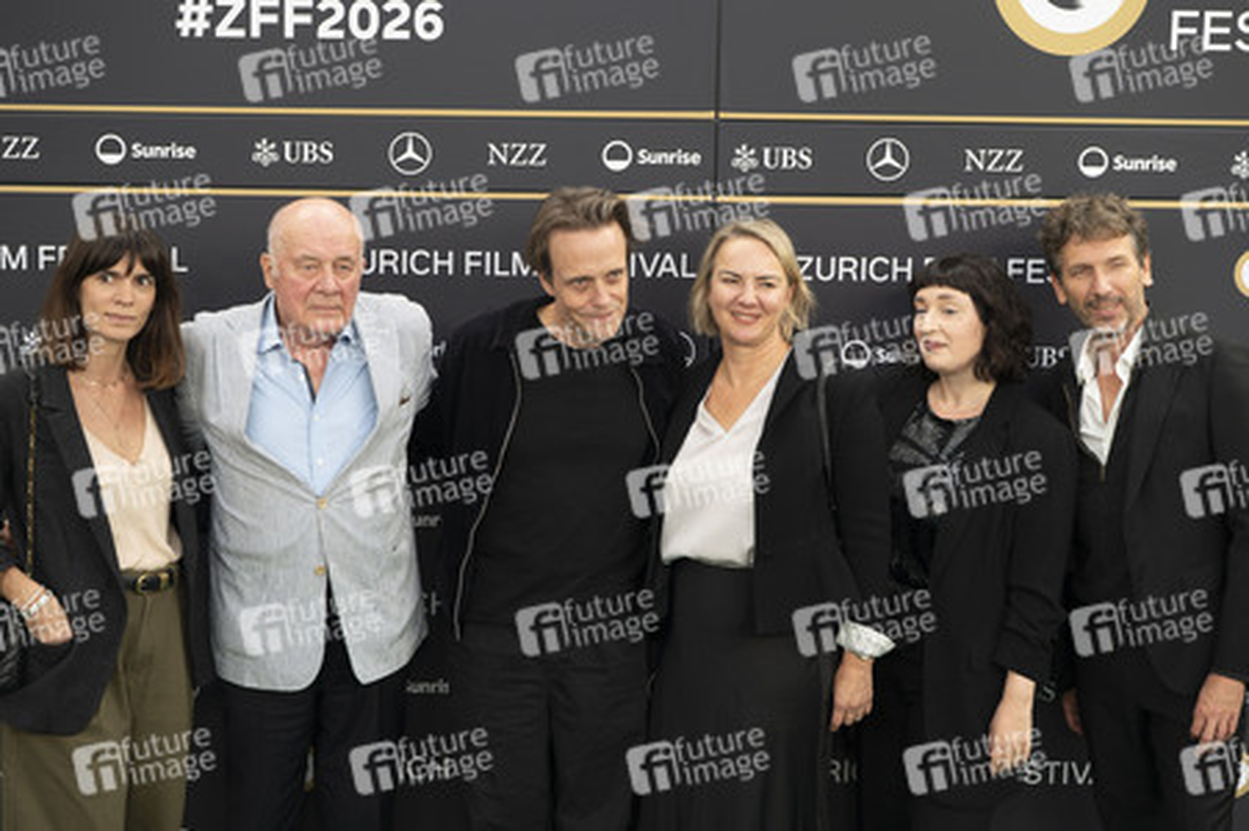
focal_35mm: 70
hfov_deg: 28.9
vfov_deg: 19.4
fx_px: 2427
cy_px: 416
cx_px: 624
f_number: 4.5
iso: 400
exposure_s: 1/200
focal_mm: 70
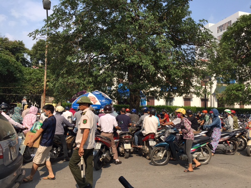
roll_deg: +0.0
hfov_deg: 61.7
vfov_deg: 48.2
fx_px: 210
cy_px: 94
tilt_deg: +4.3
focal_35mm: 29
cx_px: 126
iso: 25
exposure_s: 1/1241
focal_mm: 4.15
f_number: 2.2
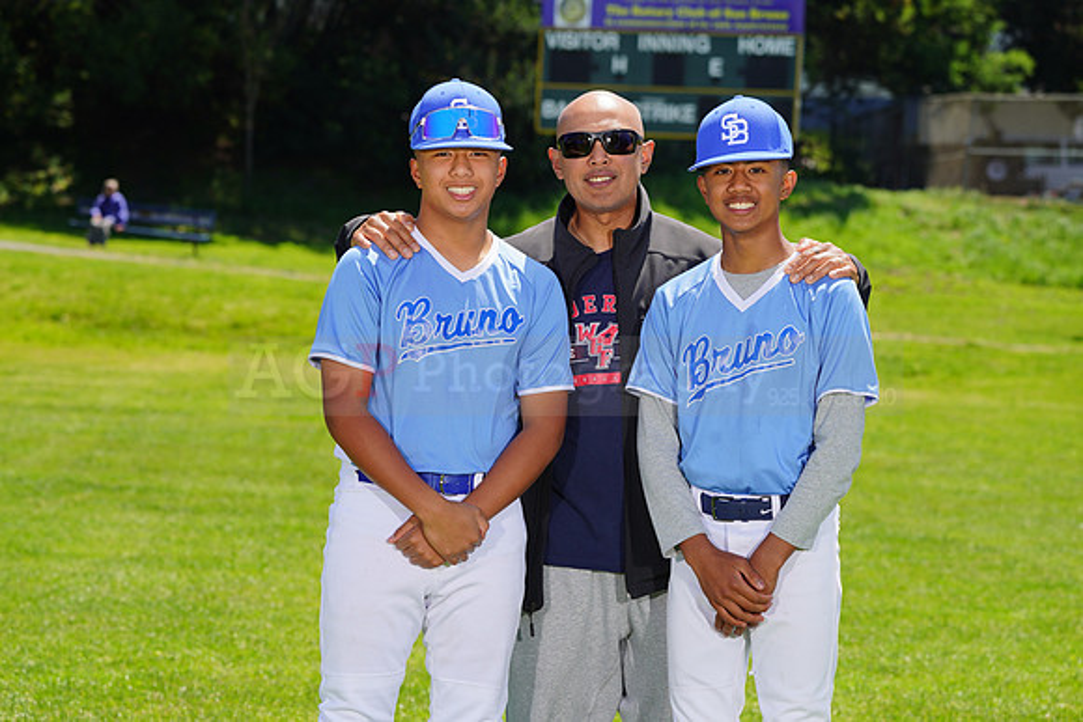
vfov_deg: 9.7
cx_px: 542
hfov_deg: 14.5
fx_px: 4243
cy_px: 361
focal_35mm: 141
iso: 100
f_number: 8
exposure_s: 1/250
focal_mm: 141
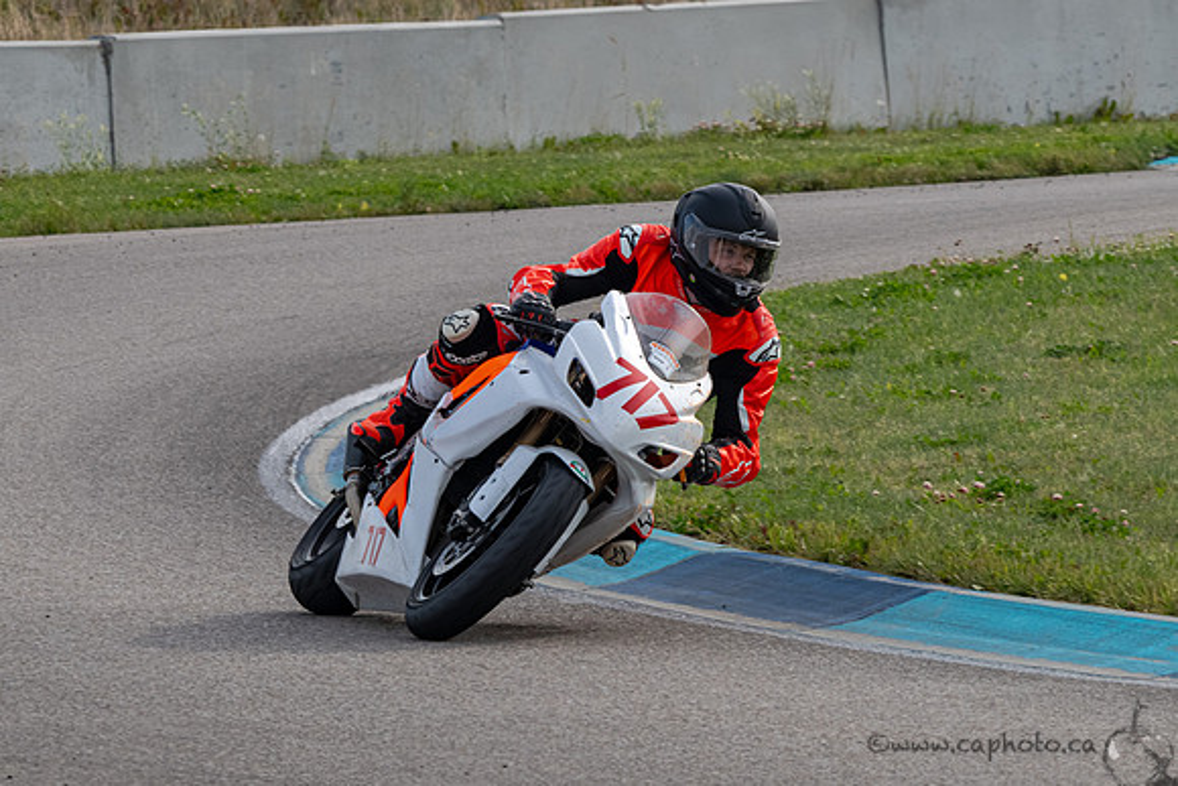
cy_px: 406
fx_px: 15268
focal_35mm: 466
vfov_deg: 2.9
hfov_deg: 4.4
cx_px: 545
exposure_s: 1/800
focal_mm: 250
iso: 560
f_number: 11
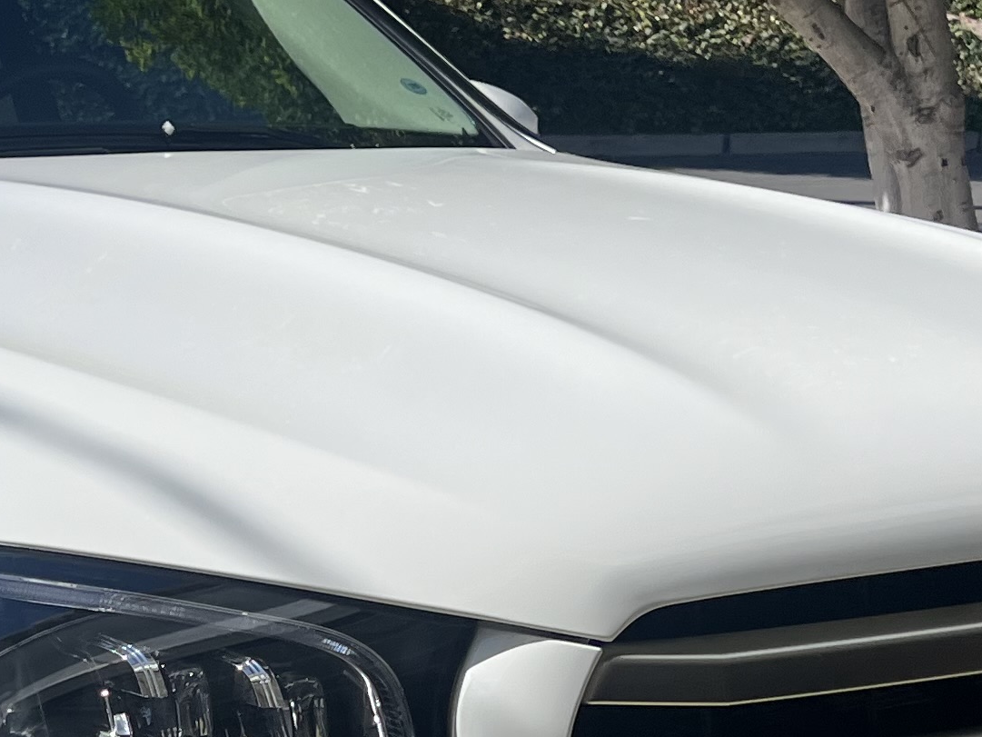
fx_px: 2752
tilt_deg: -18.6
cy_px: 703
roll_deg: -2.1
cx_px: 6
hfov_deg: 19.7
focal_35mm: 97
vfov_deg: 15.0
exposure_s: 1/7463
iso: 50
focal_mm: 5.7
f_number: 1.5
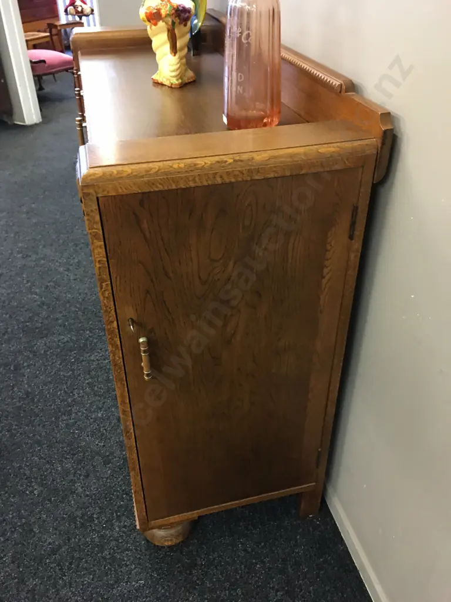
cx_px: 226
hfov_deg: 48.2
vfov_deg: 61.7
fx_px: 504
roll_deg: +0.2
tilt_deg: -34.4
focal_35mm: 29
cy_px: 301
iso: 80
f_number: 2.2
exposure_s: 1/10
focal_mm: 4.15
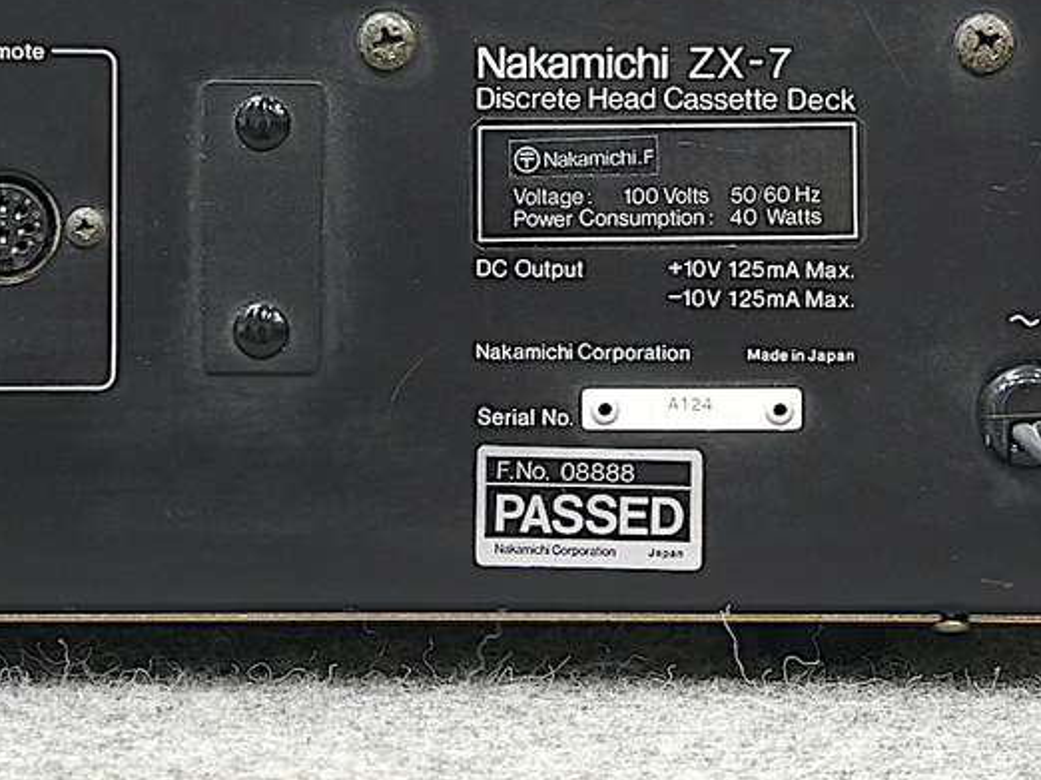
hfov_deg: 7.5
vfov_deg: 5.6
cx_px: 407
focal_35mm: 263
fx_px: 7906
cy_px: 116
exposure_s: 1.3
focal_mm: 25.6
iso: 100
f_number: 5.4
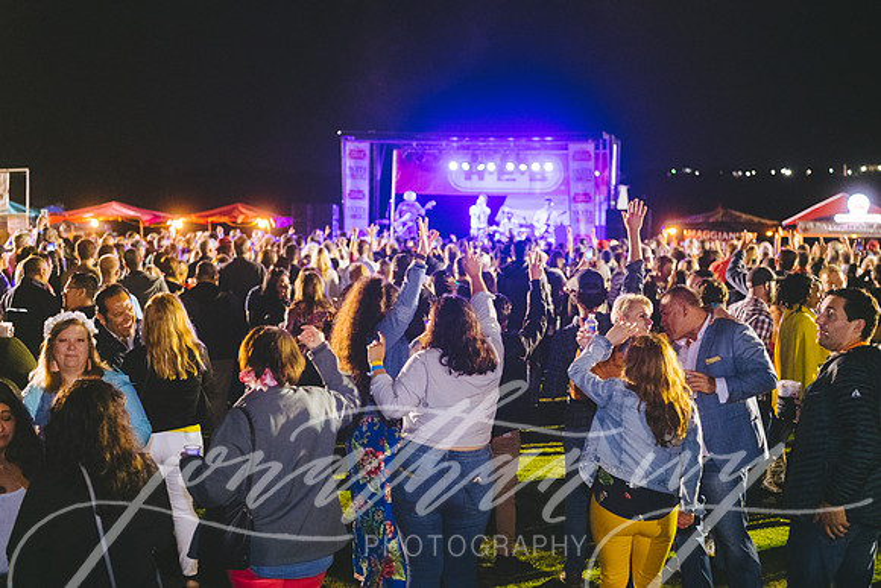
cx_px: 440
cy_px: 294
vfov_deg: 25.9
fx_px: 1279
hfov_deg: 38.0
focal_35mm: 52
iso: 2000
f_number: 2.8
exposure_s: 1/125
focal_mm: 50
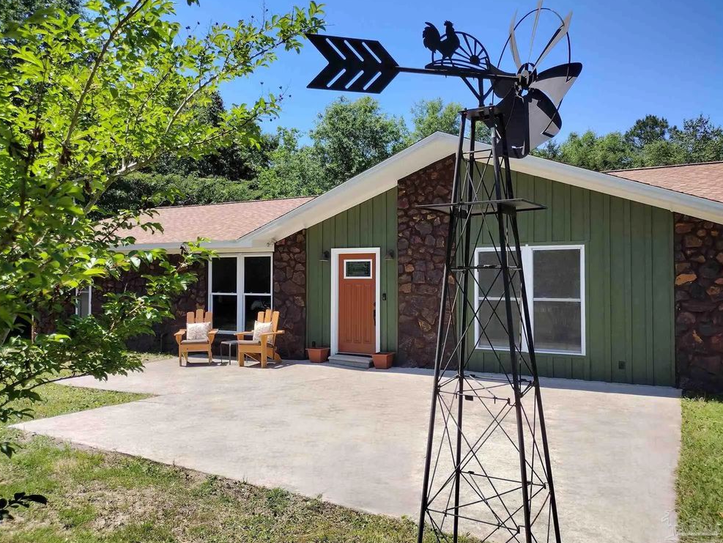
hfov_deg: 63.4
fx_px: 585
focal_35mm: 28
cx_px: 352
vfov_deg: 49.8
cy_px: 266
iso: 100
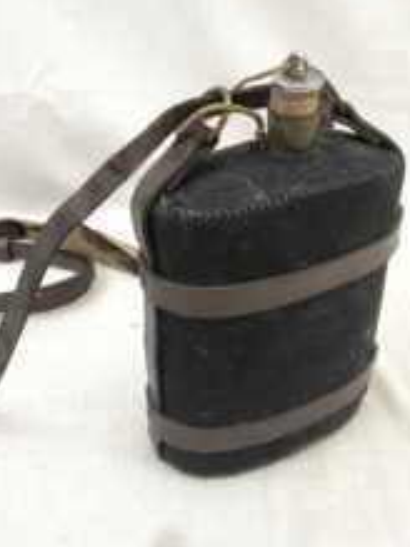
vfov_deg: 44.8
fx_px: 664
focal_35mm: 42
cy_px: 270
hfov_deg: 34.3
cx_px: 202
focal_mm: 5.56
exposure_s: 1/100
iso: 268
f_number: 1.8
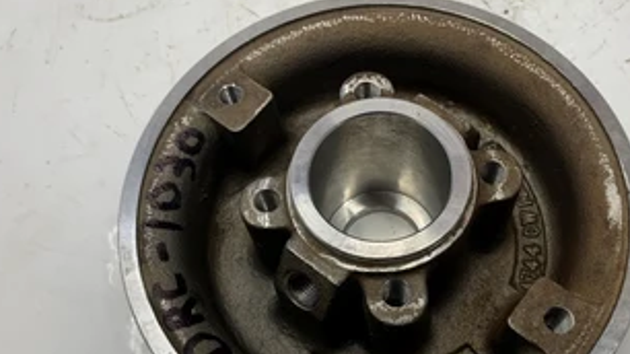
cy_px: 253
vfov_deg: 31.6
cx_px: 364
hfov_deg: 53.8
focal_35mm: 37
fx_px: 618
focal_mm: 4.25
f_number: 1.8
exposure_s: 1/122
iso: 50
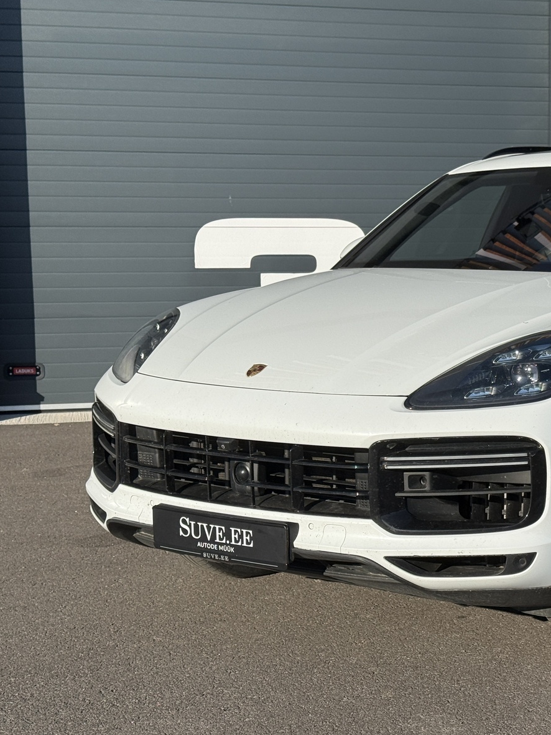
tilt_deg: -6.2
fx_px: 1380
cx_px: 492
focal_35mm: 65
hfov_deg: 22.1
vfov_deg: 29.8
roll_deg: -0.2
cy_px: 371
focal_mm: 6.76
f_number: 1.78
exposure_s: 1/6024
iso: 64
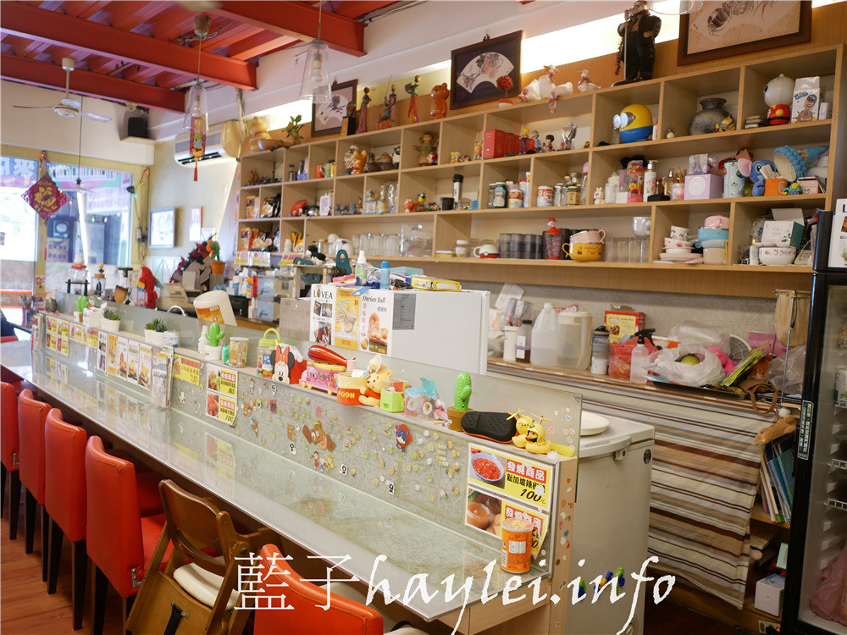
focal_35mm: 30
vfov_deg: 46.8
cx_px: 424
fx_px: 734
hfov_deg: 60.0
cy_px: 318
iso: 500
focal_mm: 15
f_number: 1.7
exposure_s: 1/60
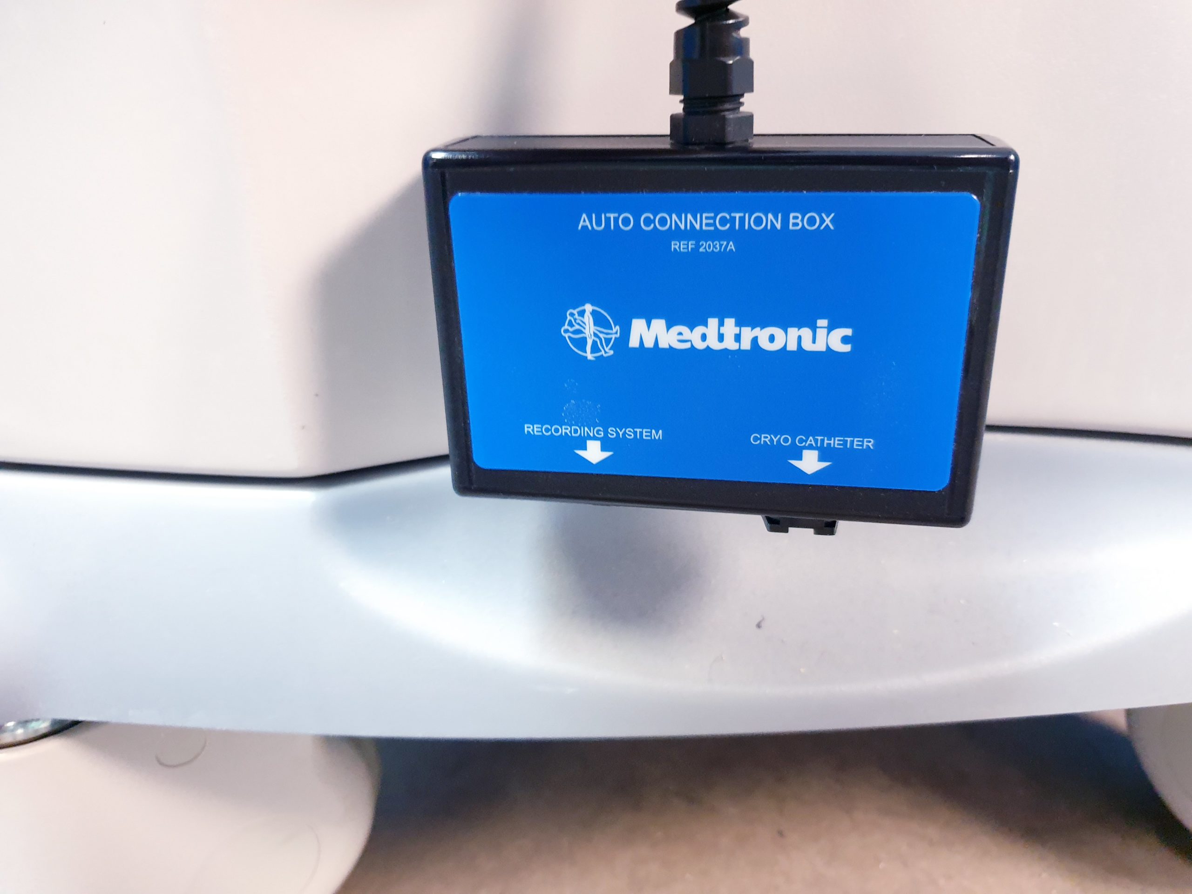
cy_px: 447
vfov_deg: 53.1
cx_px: 596
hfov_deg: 67.3
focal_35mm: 26
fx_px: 895
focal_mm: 4.3
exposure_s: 1/33
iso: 320
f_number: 1.5
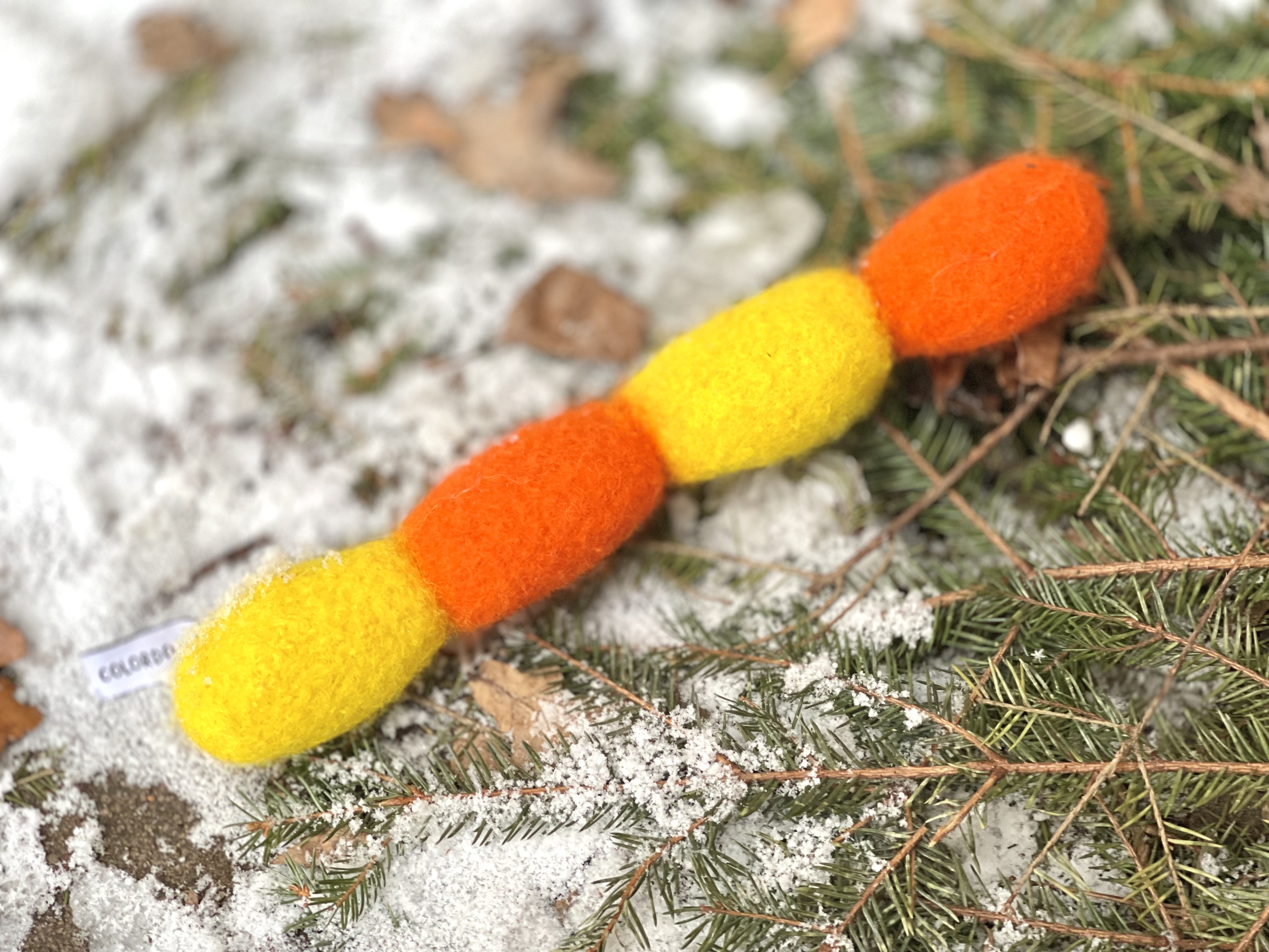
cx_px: 634
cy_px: 476
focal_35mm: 64
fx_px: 2346
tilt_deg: -56.7
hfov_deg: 30.3
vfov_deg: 22.9
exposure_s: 1/50
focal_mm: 7.5
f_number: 2.2
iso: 160
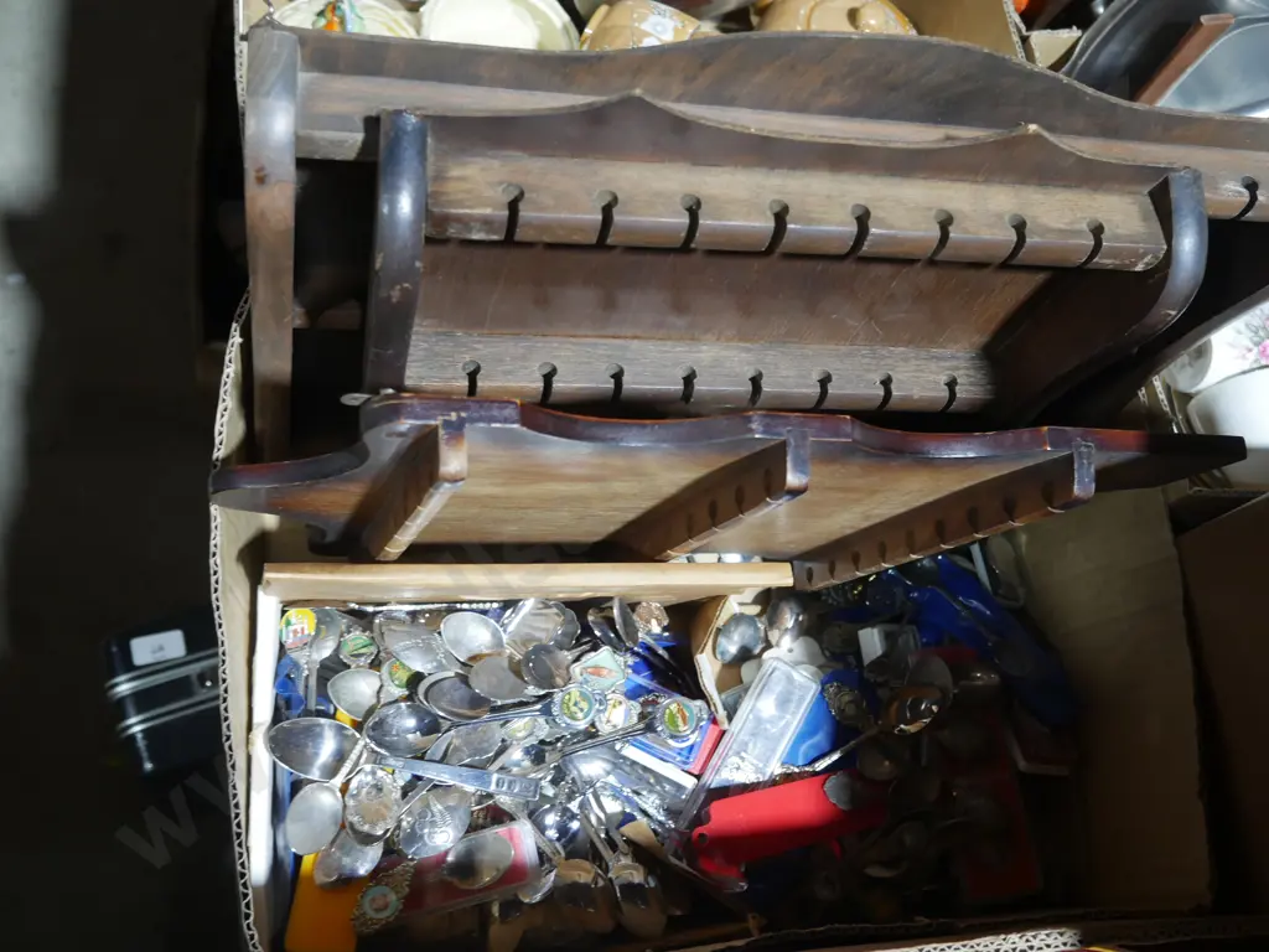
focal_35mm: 36
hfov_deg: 51.4
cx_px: 634
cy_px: 476
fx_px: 1320
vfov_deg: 39.7
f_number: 4
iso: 640
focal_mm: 18
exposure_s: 1/60
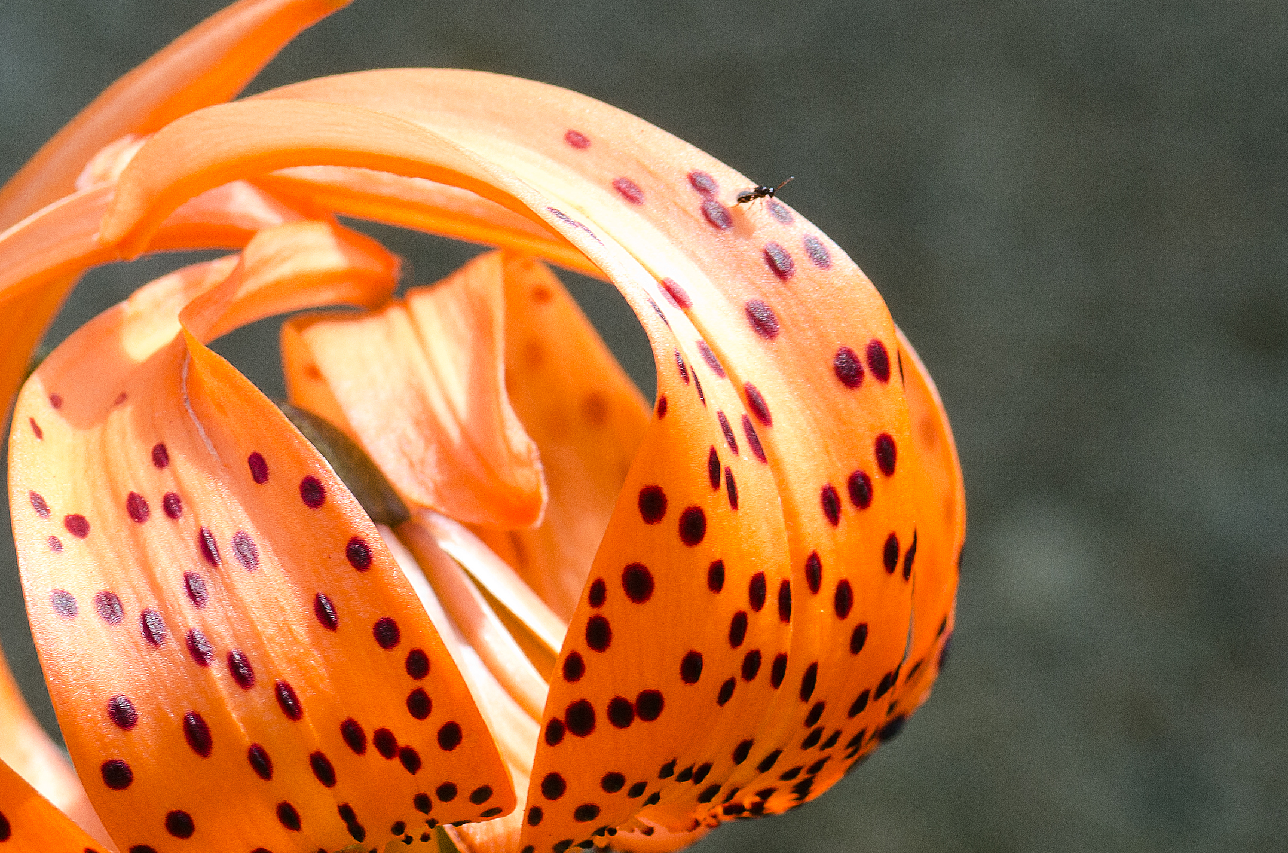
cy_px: 914
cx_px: 516
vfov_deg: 3.8
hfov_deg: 5.7
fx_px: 12858
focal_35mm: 360
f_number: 10
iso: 160
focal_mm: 105
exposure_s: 1/100
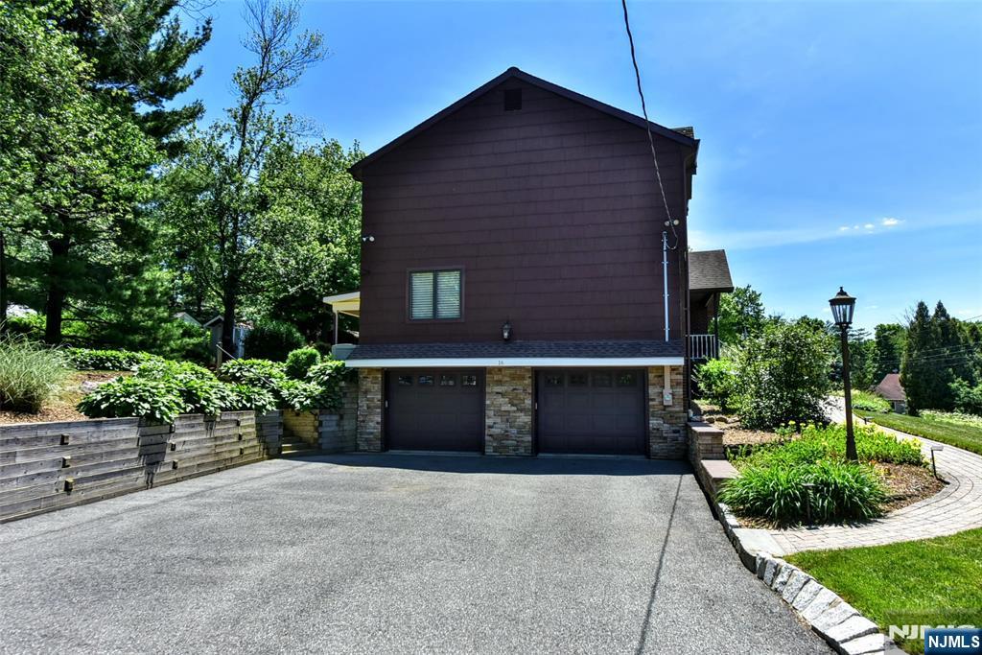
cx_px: 491
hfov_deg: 73.7
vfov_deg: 53.1
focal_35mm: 24
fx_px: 655
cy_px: 328
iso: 1250
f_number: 7.1
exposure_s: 1/4000
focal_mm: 24
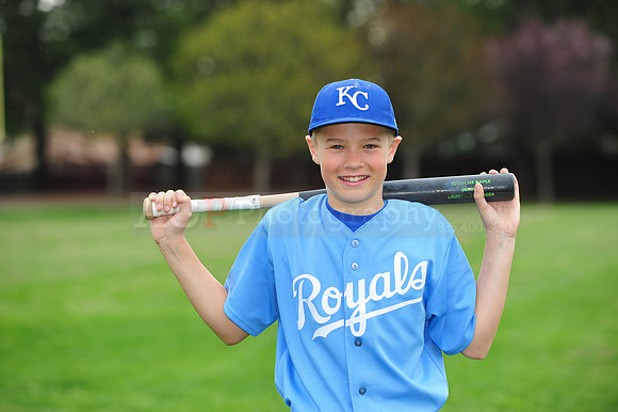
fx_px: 2831
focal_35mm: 165
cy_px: 206
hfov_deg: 12.5
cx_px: 309
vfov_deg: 8.3
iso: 400
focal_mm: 165
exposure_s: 1/500
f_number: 5
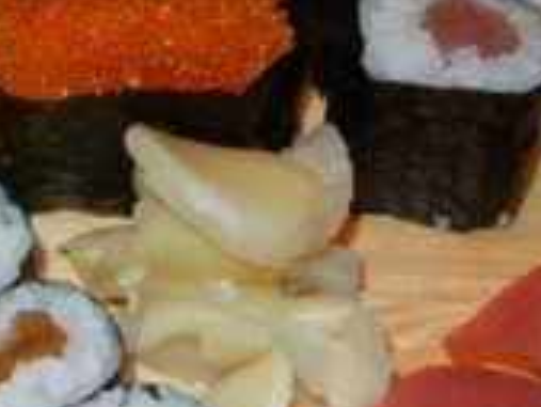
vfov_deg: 10.4
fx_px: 2221
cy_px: 83
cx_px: -291
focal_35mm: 142
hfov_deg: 13.1
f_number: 3.5
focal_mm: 5.4
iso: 200
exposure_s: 1/30
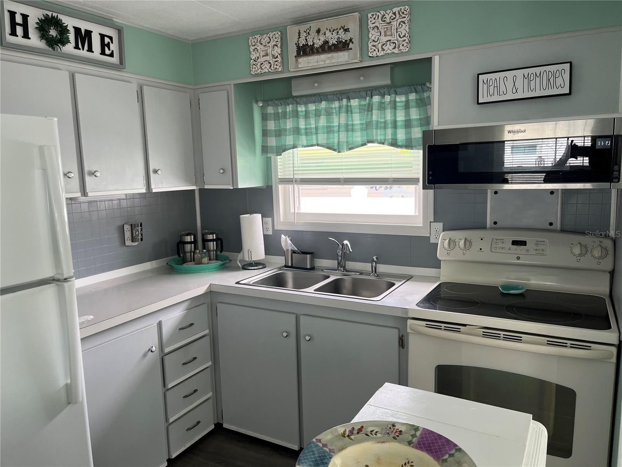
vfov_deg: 53.1
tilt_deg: -9.3
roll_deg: +1.2
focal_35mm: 26
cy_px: 234
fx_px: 467
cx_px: 311
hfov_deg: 67.3
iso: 80
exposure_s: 1/122
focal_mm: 5.1
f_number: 1.6
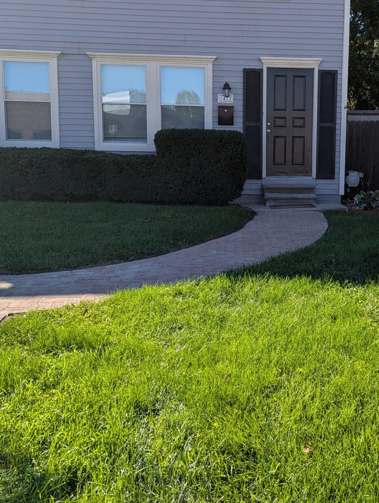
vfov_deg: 47.6
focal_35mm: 39
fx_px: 568
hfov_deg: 36.3
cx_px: 267
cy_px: 207
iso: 44
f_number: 1.85
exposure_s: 1/1689
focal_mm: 6.81
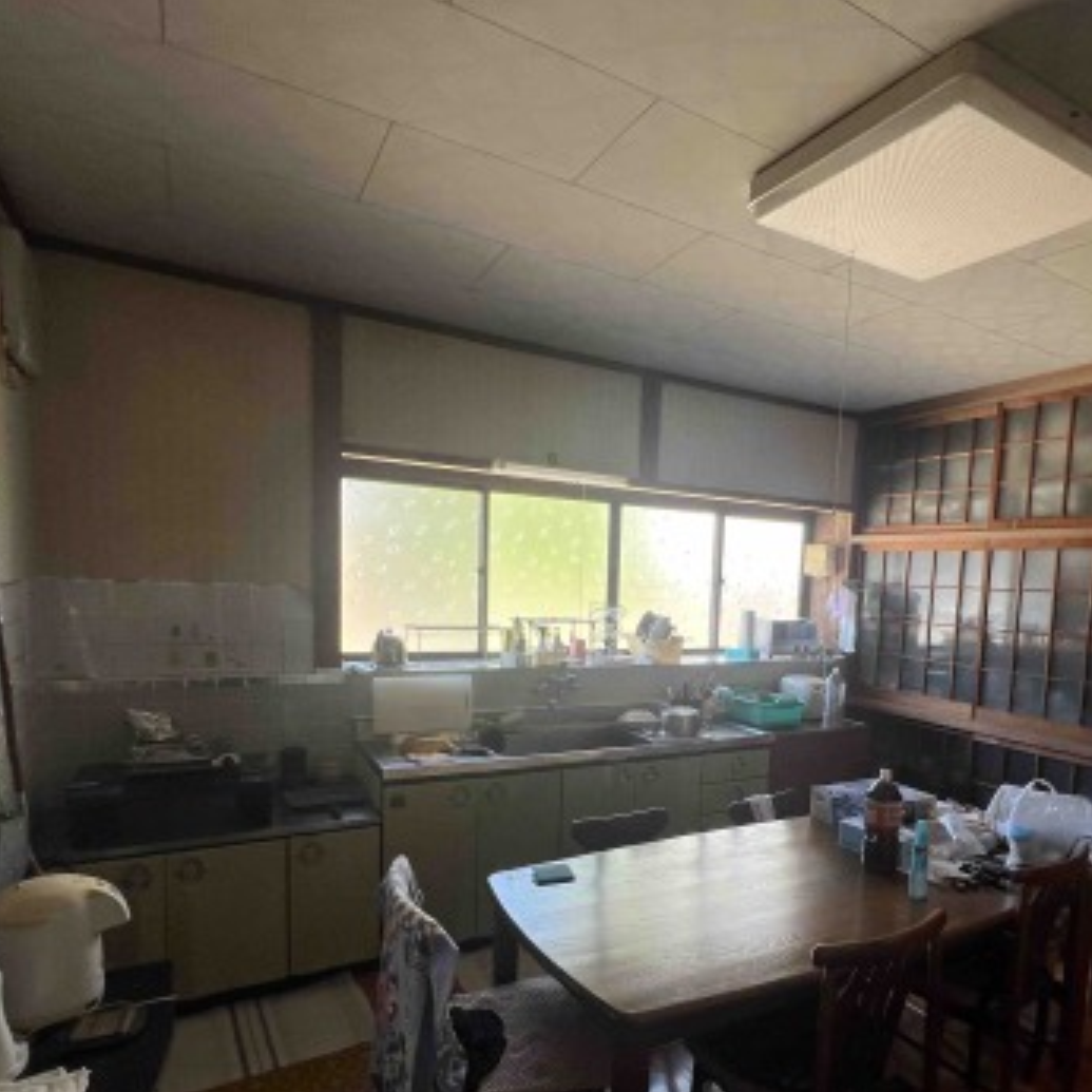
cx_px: 677
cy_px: 658
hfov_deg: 73.7
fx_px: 714
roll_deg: -1.8
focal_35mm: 20
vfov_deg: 74.0
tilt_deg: -7.8
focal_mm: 1.57
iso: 64
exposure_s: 1/99
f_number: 1.8
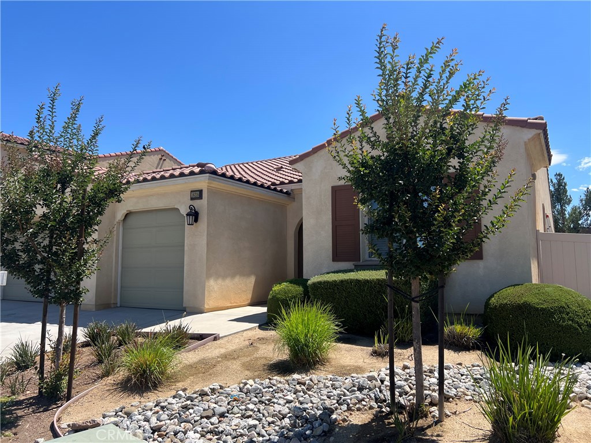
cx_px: 296
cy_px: 222
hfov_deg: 67.3
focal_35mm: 26
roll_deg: +0.7
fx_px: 444
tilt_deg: +5.3
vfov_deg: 53.1
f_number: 1.5
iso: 50
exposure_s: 1/3460
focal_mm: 5.7
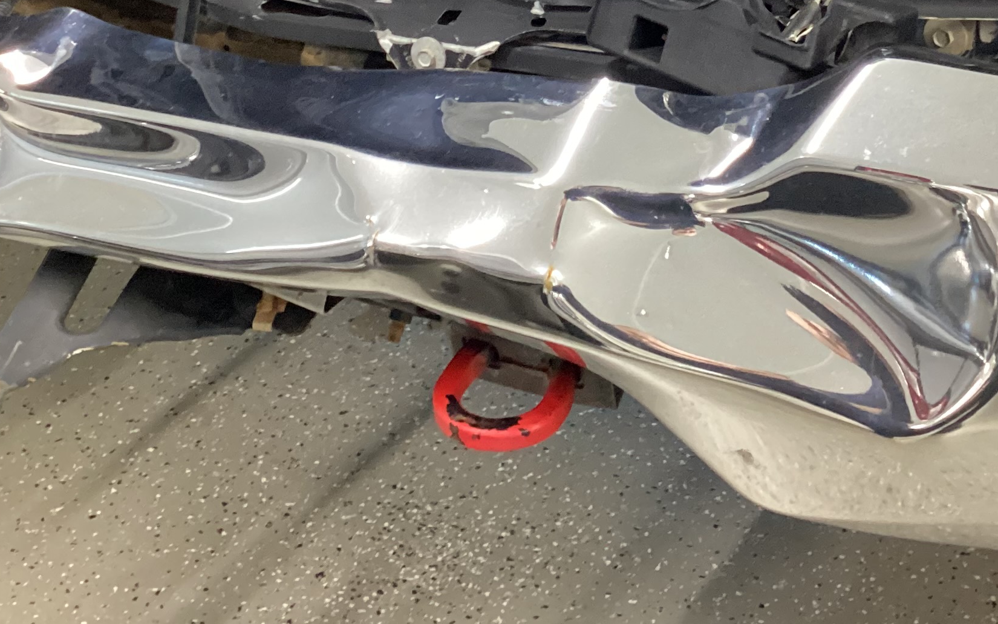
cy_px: -114
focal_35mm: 65
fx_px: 1768
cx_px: 582
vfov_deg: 19.0
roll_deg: +1.0
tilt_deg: -21.5
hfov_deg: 31.5
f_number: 2.4
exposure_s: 1/30
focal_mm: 3.3
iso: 400
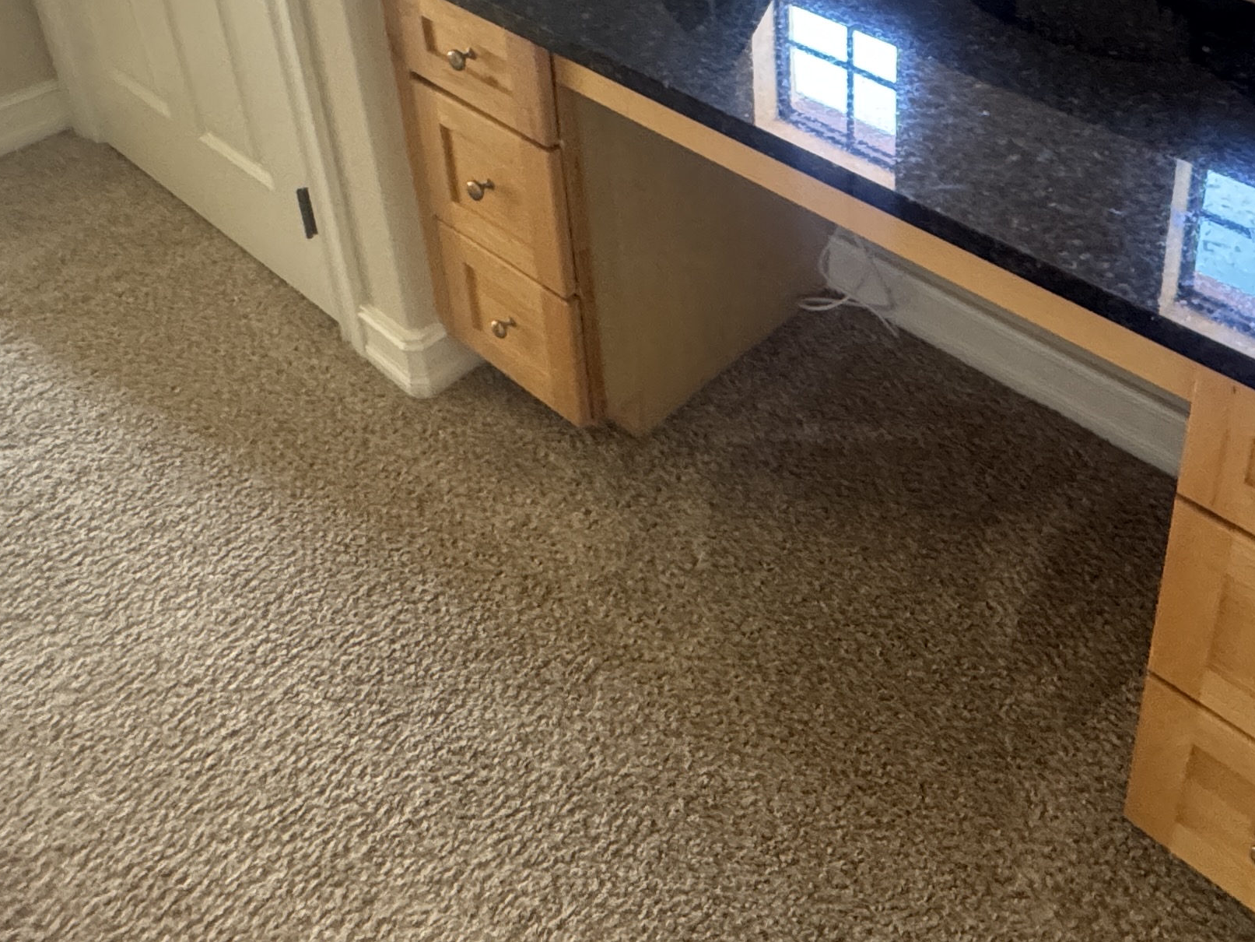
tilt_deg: -26.6
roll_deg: -1.2
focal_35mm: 35
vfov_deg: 35.9
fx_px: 1269
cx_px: 916
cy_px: -38
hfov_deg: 50.8
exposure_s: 1/60
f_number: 2.2
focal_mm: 2.22
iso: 800
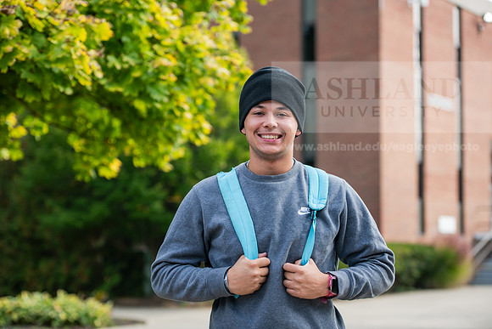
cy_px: 164
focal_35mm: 75
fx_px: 1025
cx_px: 246
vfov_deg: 18.2
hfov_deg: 27.0
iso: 160
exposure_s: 1/400
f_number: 3.2
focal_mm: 75
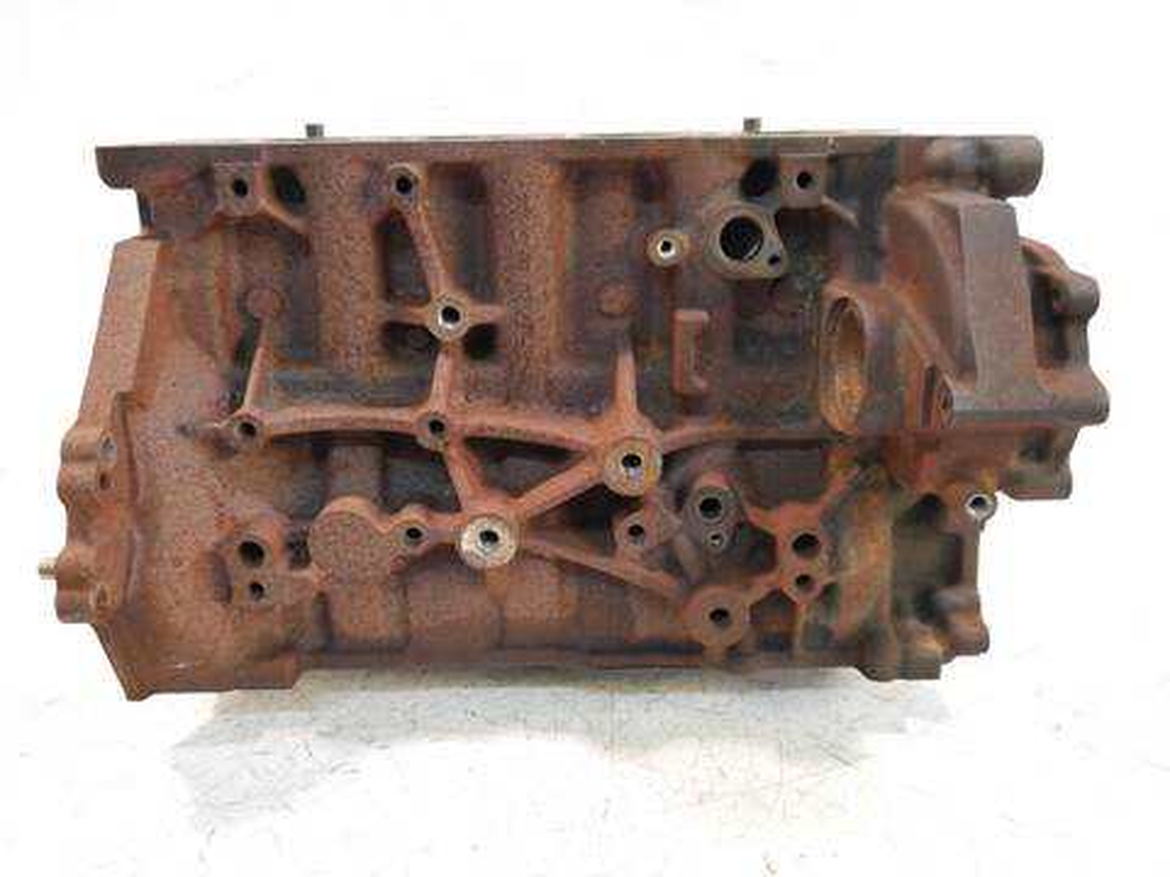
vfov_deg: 49.7
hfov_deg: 63.4
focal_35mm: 28
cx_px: 585
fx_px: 946
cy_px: 438
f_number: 3.5
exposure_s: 1/60
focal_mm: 14
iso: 2000
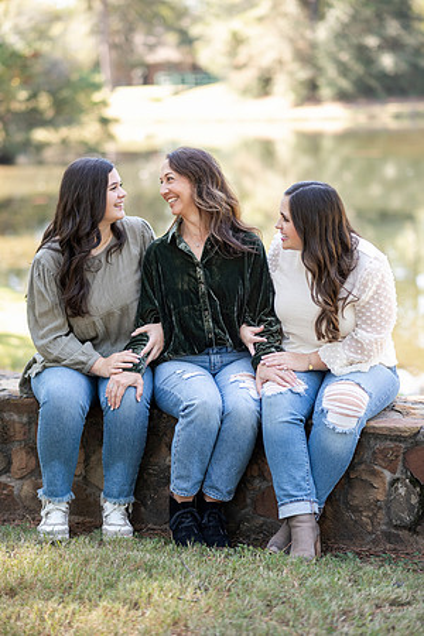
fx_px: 1502
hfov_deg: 16.1
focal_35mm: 85
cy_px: 318
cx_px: 212
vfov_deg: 23.9
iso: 400
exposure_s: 1/800
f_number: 2.2
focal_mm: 85
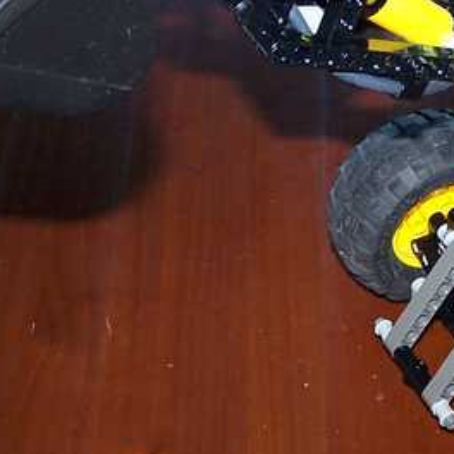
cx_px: 449
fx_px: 1588
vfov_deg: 16.3
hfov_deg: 16.0
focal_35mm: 107
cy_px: 184
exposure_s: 1/60
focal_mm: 6.7
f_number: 2.8
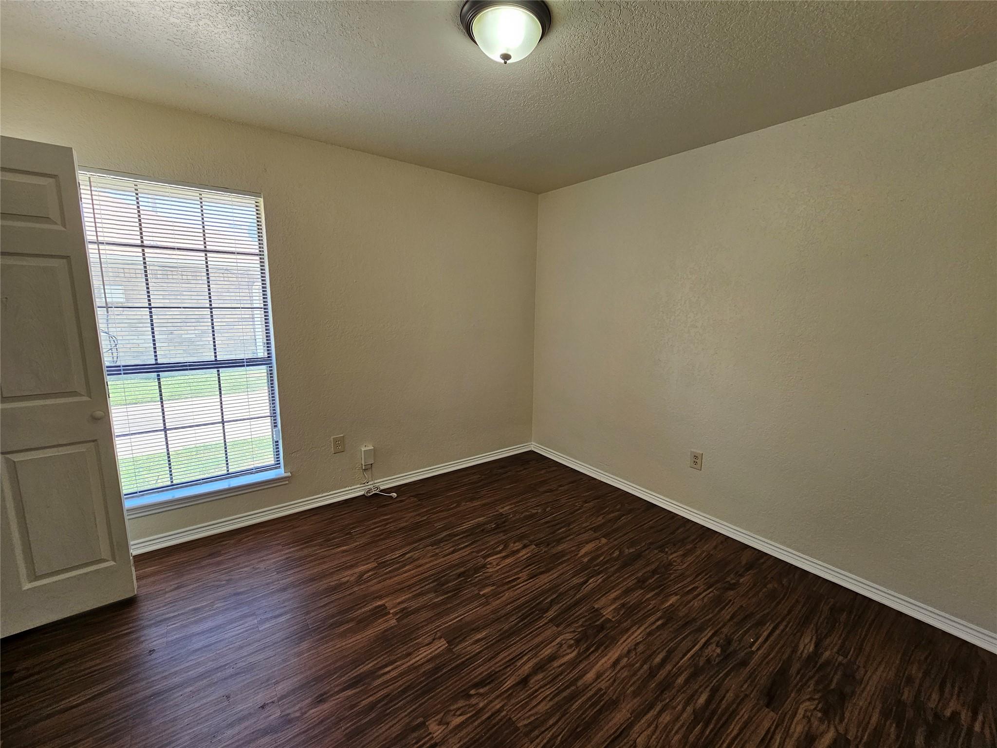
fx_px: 374
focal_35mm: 13
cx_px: 498
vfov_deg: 89.9
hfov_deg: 106.2
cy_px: 374
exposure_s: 1/60
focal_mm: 2.2
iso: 100
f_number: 2.2
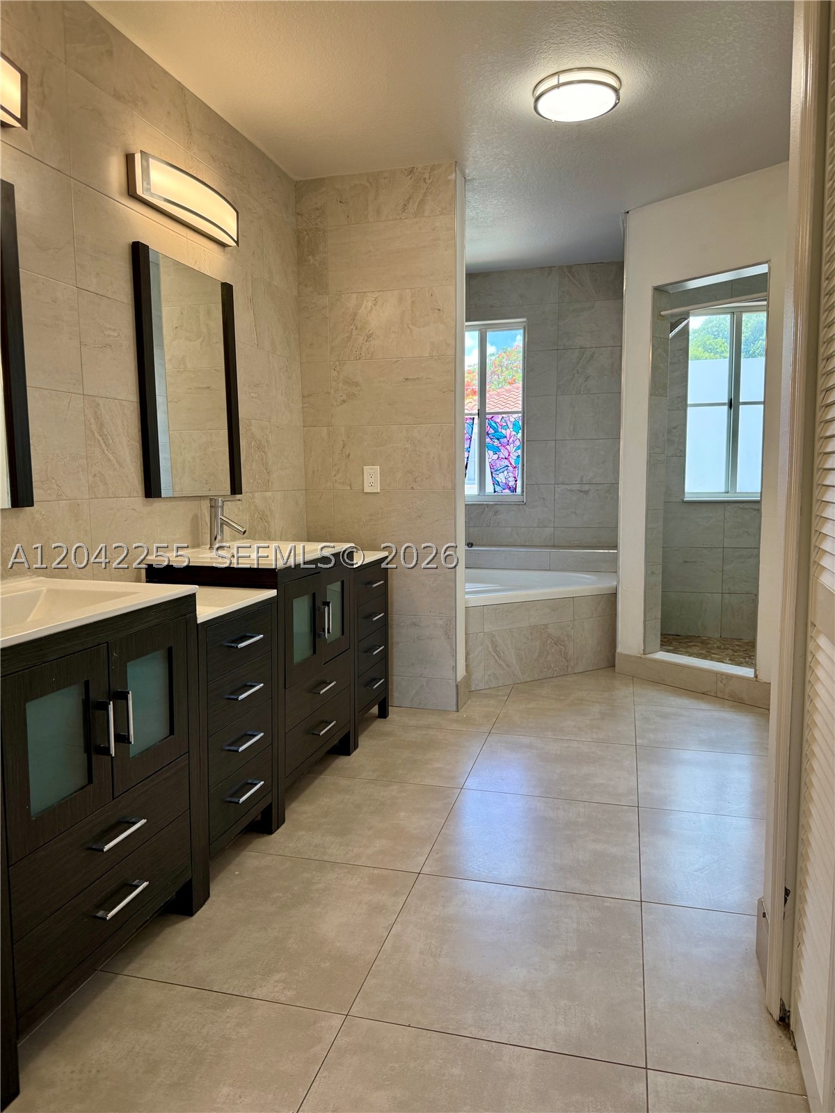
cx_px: 418
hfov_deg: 56.8
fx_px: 772
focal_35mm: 24
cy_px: 556
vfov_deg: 71.6
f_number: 1.78
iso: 125
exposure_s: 1/240
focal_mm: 6.76
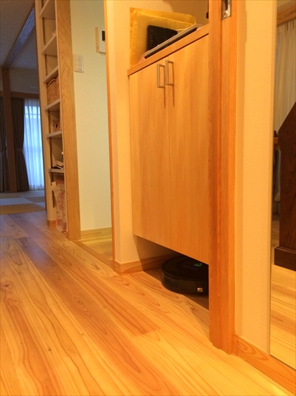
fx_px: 342
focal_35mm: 30
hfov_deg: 46.8
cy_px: 198
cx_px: 148
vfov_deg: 60.0
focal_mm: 4.12
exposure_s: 1/30
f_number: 2.2
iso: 320
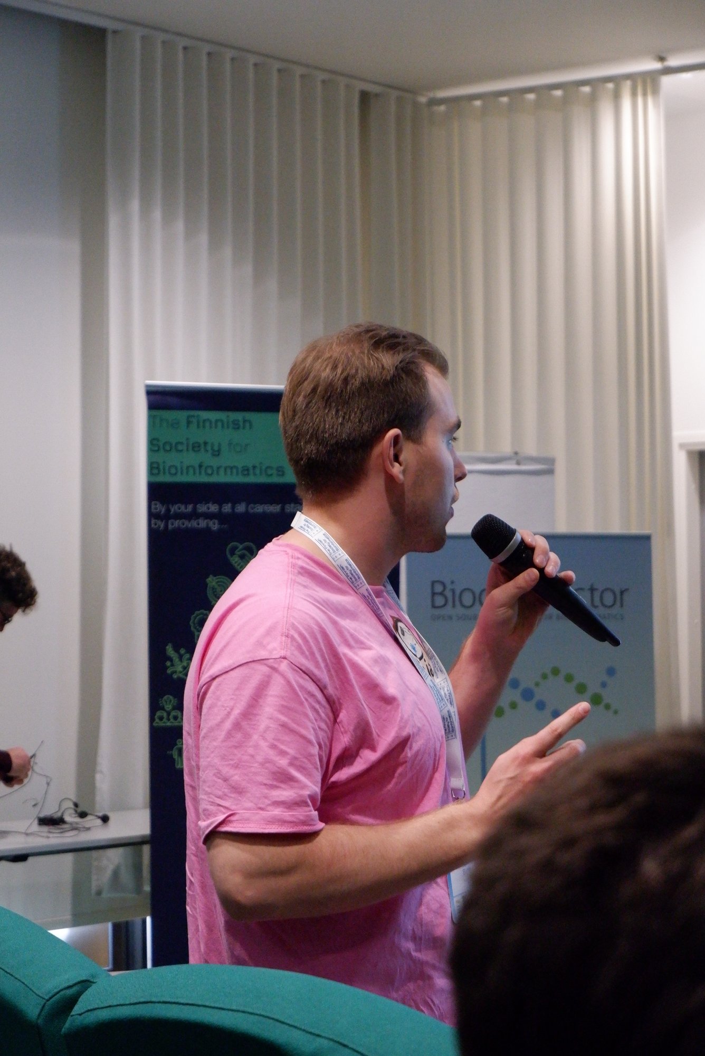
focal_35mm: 68
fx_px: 1995
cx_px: 352
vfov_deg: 29.6
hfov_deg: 20.0
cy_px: 528
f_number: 5.6
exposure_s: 1/250
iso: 6400
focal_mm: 45
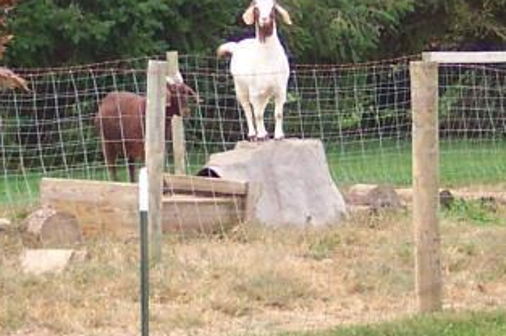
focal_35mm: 140
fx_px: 1966
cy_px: 63
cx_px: 341
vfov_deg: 9.7
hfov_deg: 14.6
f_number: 2.8
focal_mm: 8
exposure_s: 1/250
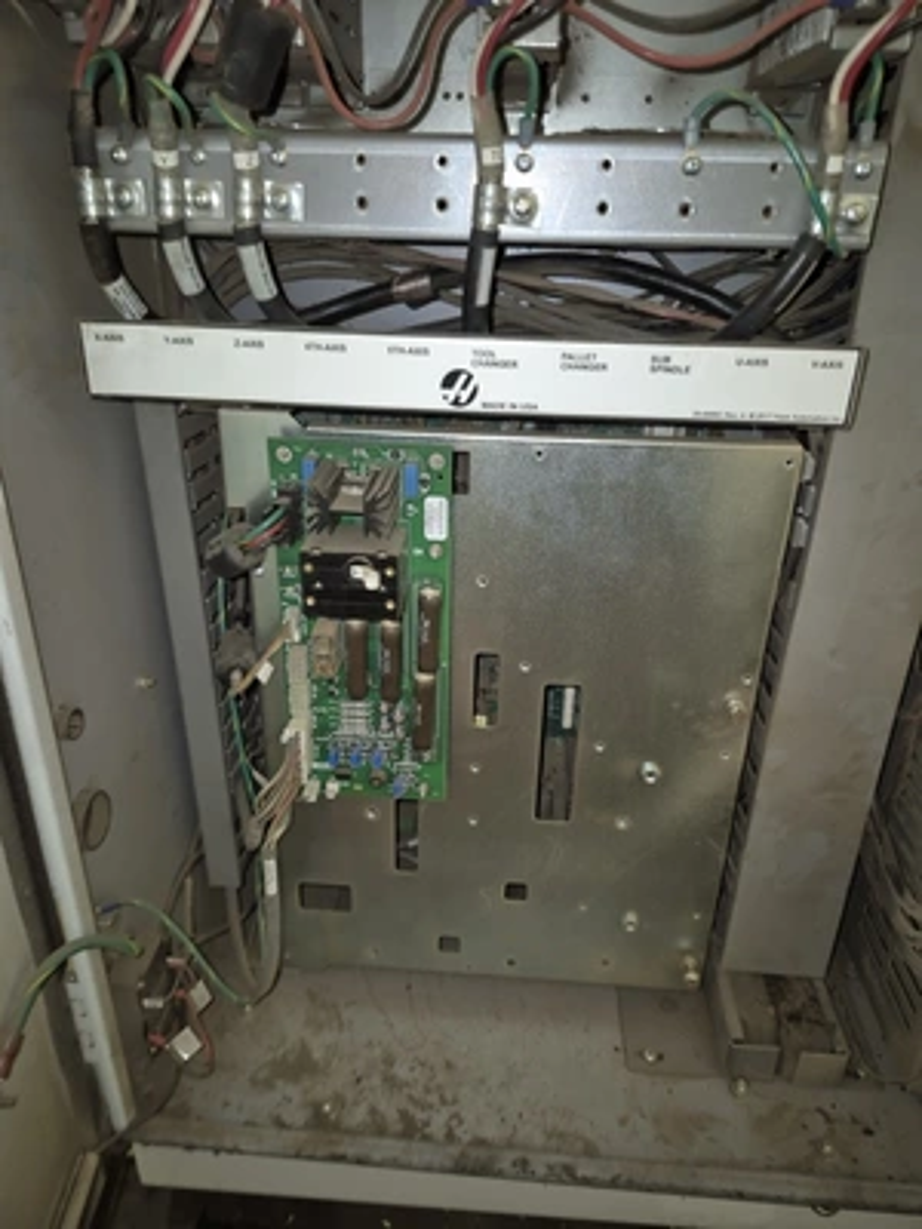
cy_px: 614
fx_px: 817
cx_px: 461
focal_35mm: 23
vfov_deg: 73.9
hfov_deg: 58.9
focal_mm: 5.4
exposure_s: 1/11
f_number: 1.8
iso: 125
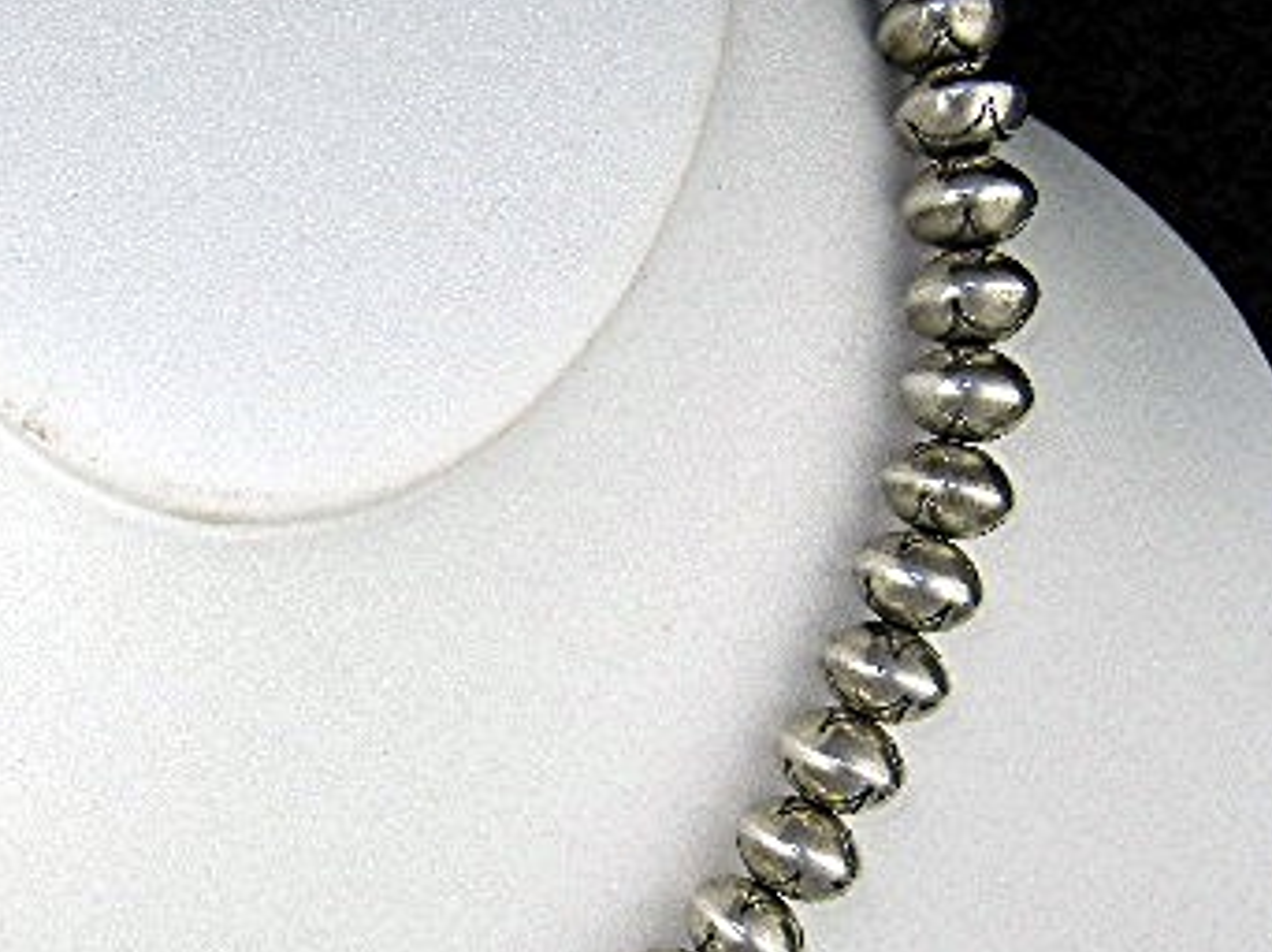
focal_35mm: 73
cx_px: 260
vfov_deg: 20.1
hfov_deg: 26.2
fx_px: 2681
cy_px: 547
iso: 160
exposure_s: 1/39.7
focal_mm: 7.1
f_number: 3.7
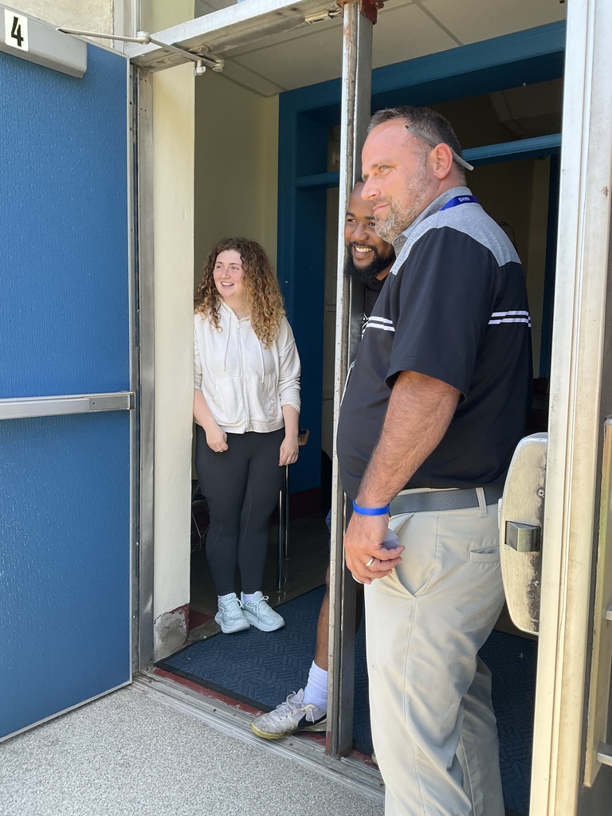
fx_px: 684
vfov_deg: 61.7
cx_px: 306
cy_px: 408
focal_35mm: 29
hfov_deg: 48.2
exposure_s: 1/131
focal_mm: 3
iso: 16
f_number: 1.8
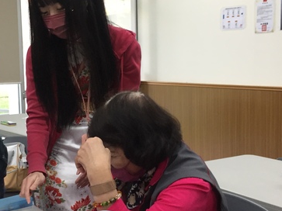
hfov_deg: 34.2
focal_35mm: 56
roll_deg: -0.6
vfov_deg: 26.1
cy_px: 116
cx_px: 103
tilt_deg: -7.8
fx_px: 456
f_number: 2.2
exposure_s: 1/30
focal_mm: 4.15
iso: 50
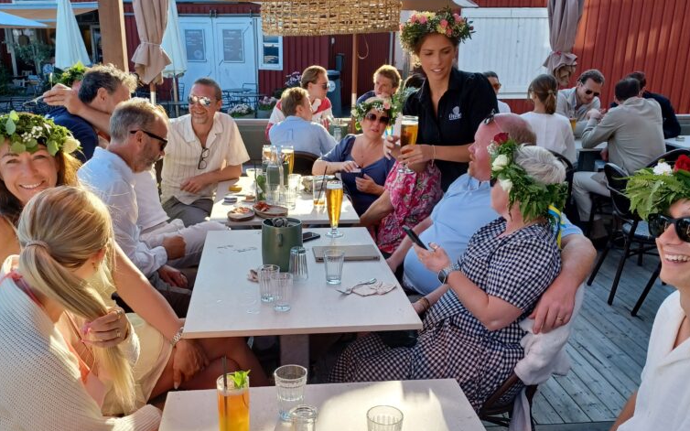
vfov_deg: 35.2
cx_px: 341
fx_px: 677
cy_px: 264
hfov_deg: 54.0
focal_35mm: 36
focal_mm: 4.6
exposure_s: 1/160
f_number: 1.8
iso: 32
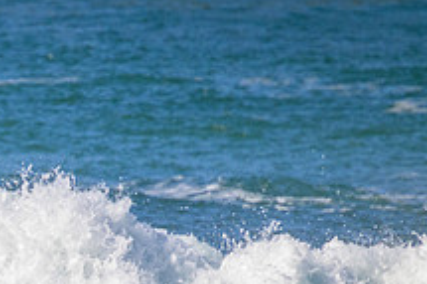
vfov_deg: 0.6
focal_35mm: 2162
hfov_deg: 1.0
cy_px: 362
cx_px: -135
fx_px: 25623
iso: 1250
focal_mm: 800
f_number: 11
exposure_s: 1/2000
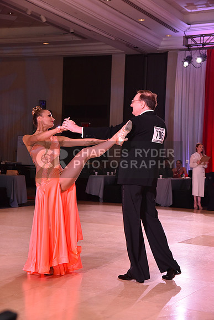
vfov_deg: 30.5
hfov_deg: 20.6
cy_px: 160
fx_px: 588
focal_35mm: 66
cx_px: 107
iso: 2500
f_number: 6.3
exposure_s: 1/250
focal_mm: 66
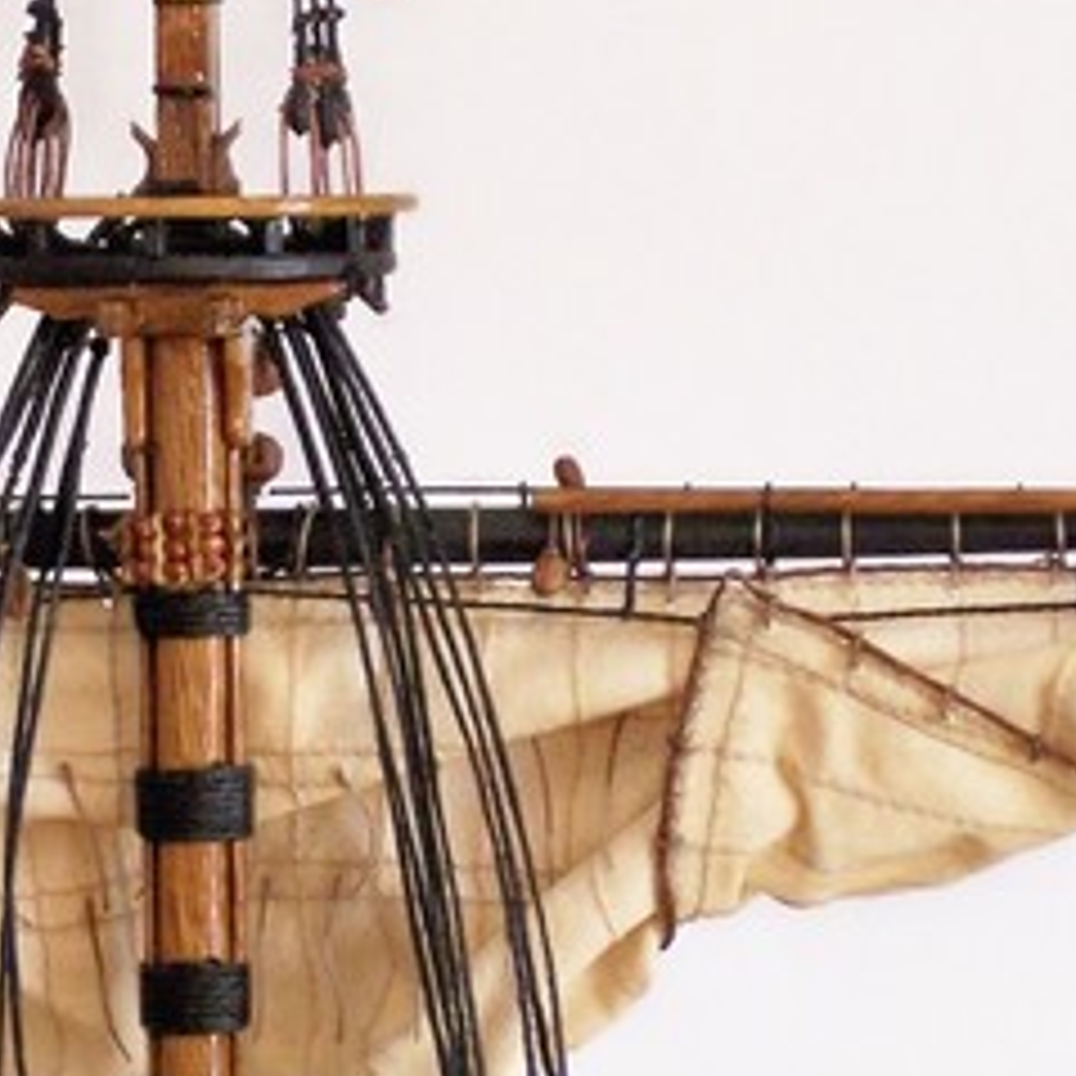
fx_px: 9741
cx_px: 176
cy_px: 540
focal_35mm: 277
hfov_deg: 6.3
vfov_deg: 6.3
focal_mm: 24
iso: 200
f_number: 4.8
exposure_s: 1/45
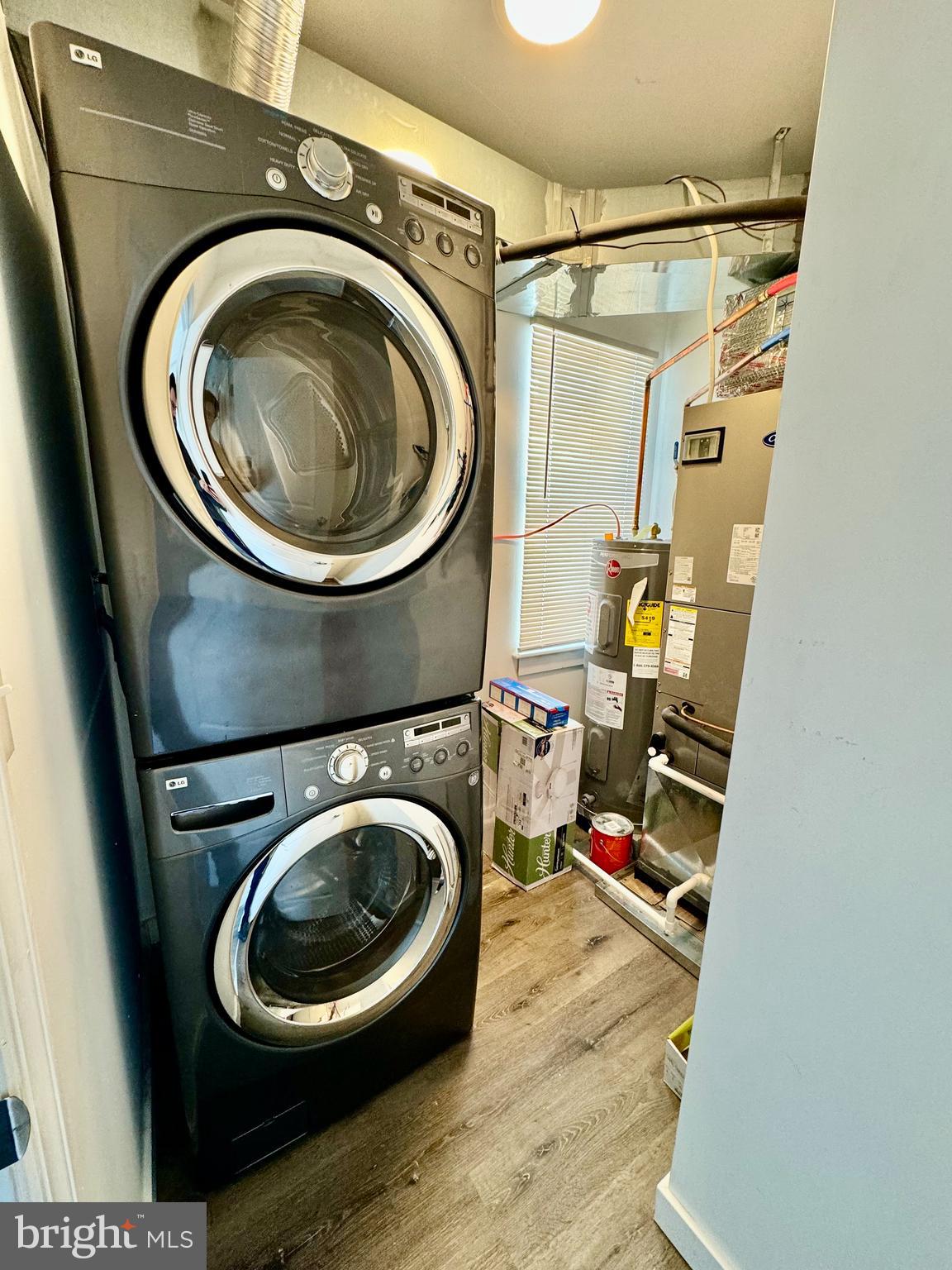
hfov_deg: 85.7
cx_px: 476
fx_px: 513
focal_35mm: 14
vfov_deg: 102.1
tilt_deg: -9.8
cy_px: 635
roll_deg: -0.2
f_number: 2.2
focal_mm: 2.22
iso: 160
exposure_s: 1/60
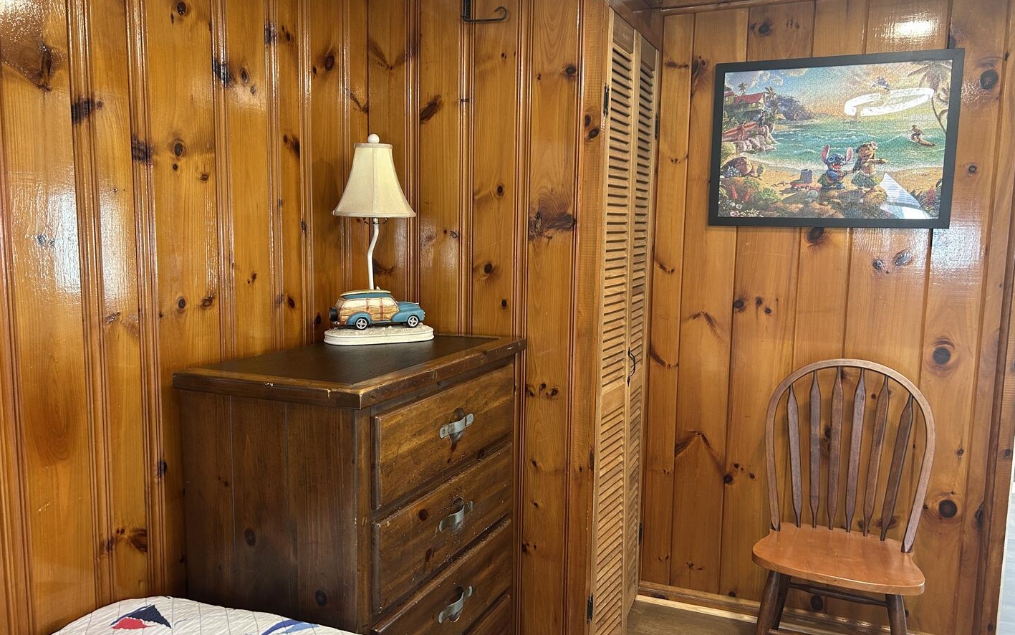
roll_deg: -0.8
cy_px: 312
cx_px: 511
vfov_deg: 44.6
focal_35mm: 28
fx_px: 775
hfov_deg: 66.5
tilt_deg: -7.3
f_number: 1.5
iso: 125
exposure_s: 1/60
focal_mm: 5.7
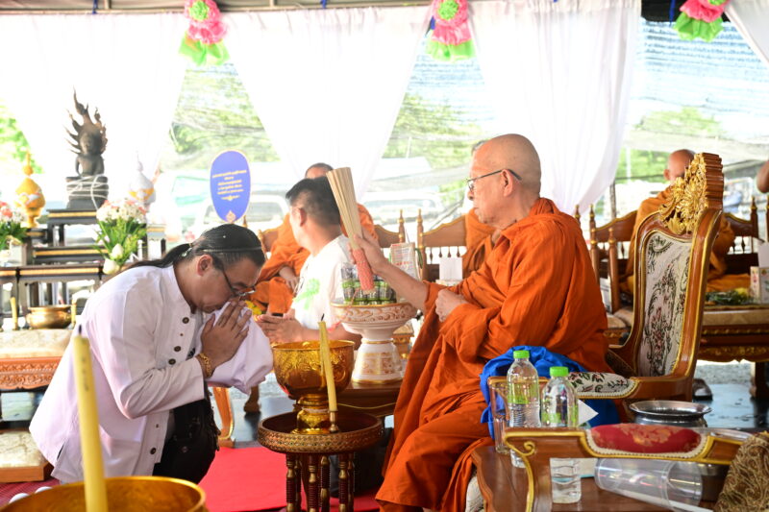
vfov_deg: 31.9
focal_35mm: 42
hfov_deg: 46.4
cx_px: 384
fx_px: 897
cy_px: 256
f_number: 4.5
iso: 1600
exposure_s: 1/125
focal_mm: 42
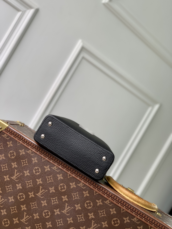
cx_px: 86
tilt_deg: +0.2
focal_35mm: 52
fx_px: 345
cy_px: 114
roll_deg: -31.0
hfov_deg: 28.0
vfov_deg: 36.8
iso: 16
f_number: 2.4
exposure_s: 1/122
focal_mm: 6
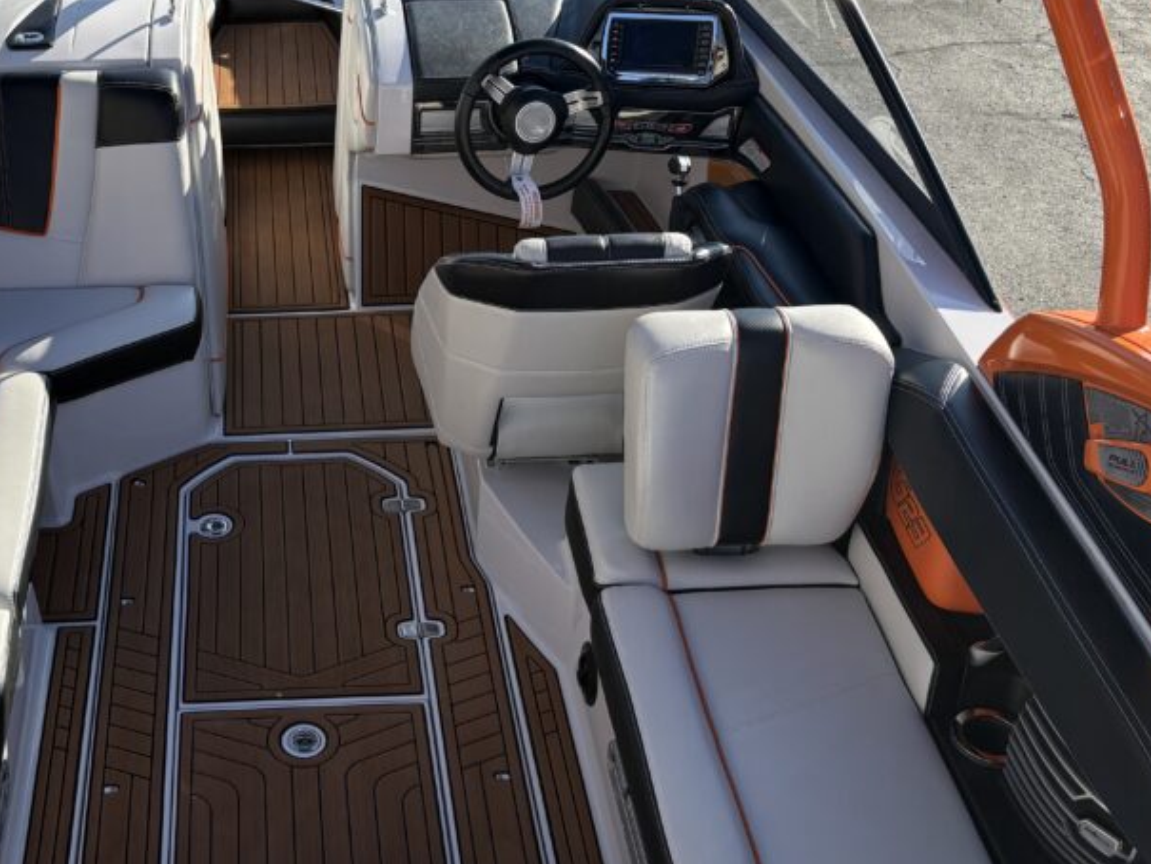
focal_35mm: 44
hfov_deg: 41.7
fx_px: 1463
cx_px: 287
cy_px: 577
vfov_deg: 32.6
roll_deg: +3.3
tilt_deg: -39.4
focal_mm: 5.96
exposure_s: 1/2075
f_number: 1.6
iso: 50
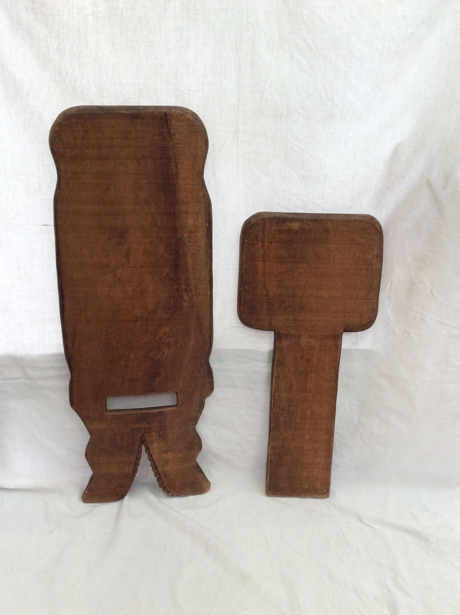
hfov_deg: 44.1
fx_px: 568
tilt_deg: -19.8
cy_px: 308
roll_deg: -0.5
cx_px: 230
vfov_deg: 56.9
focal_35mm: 32
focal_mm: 3.3
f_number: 2.4
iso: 32
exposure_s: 1/50
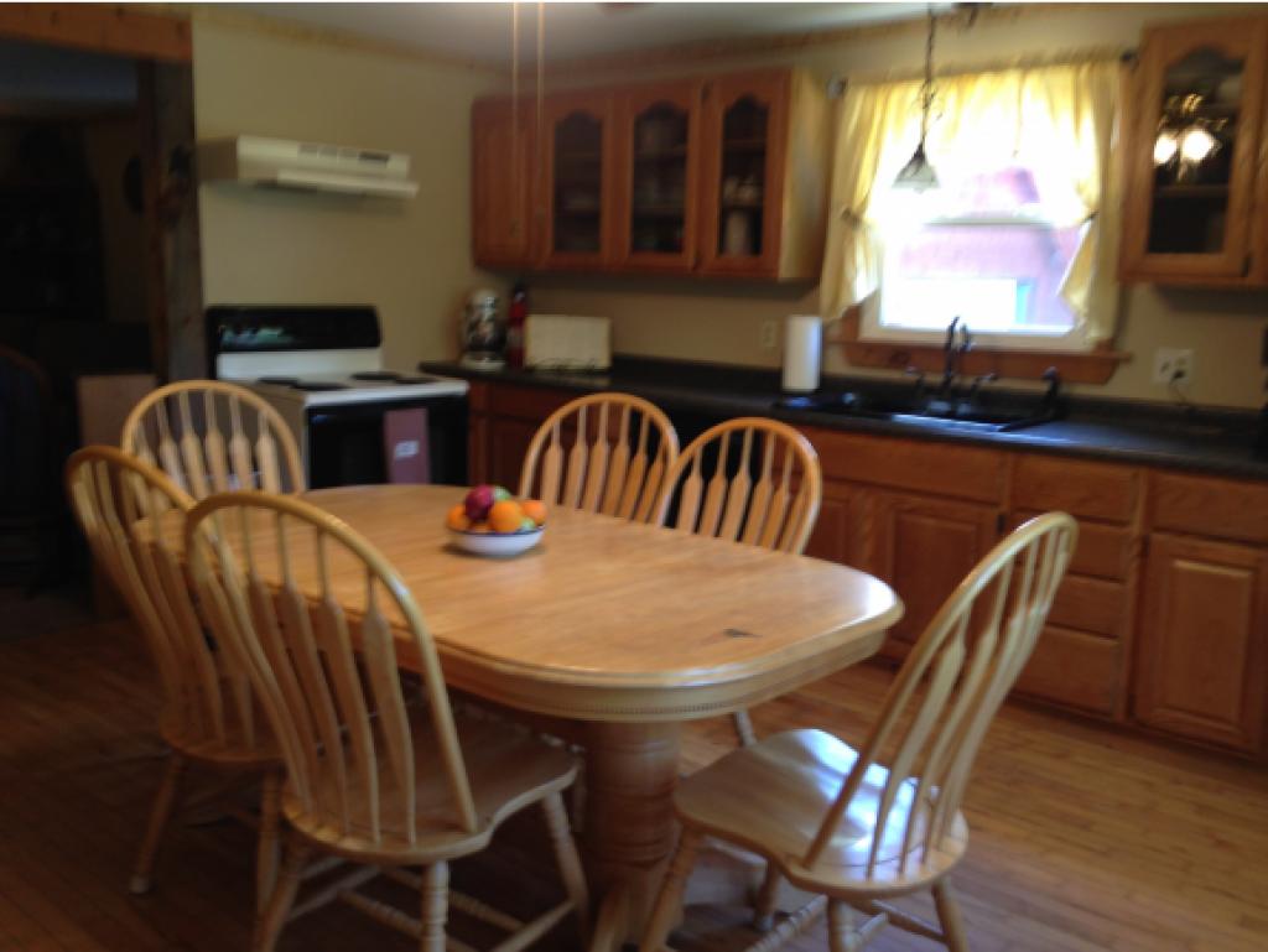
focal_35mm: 33
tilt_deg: -10.1
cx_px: 634
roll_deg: -0.6
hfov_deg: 55.3
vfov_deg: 43.0
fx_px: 1209
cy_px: 476
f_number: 2.4
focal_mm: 4.12
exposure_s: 1/20
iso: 64
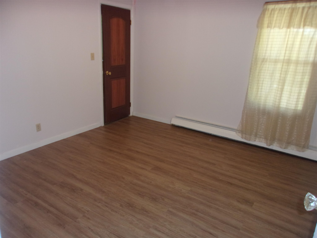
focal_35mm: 27
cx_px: 158
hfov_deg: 65.3
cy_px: 119
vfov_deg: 51.4
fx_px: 247
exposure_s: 1/34
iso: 200
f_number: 3
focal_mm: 4.9
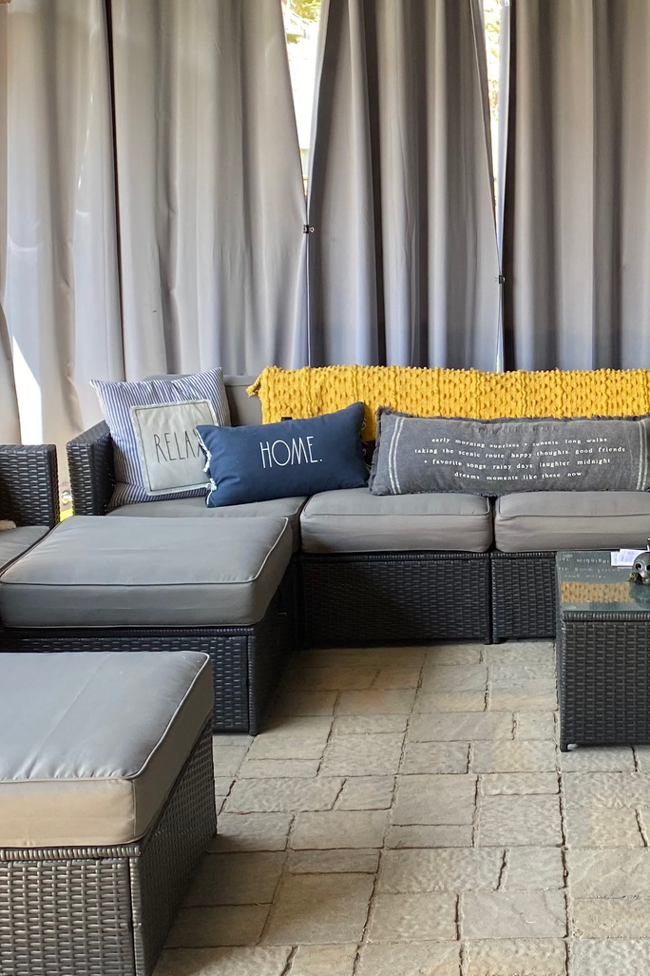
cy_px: 450
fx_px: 1462
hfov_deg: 24.3
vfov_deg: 36.9
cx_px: 585
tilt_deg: -9.7
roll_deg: -0.1
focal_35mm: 54
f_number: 1.8
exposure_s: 1/121
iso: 80
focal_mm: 4.25
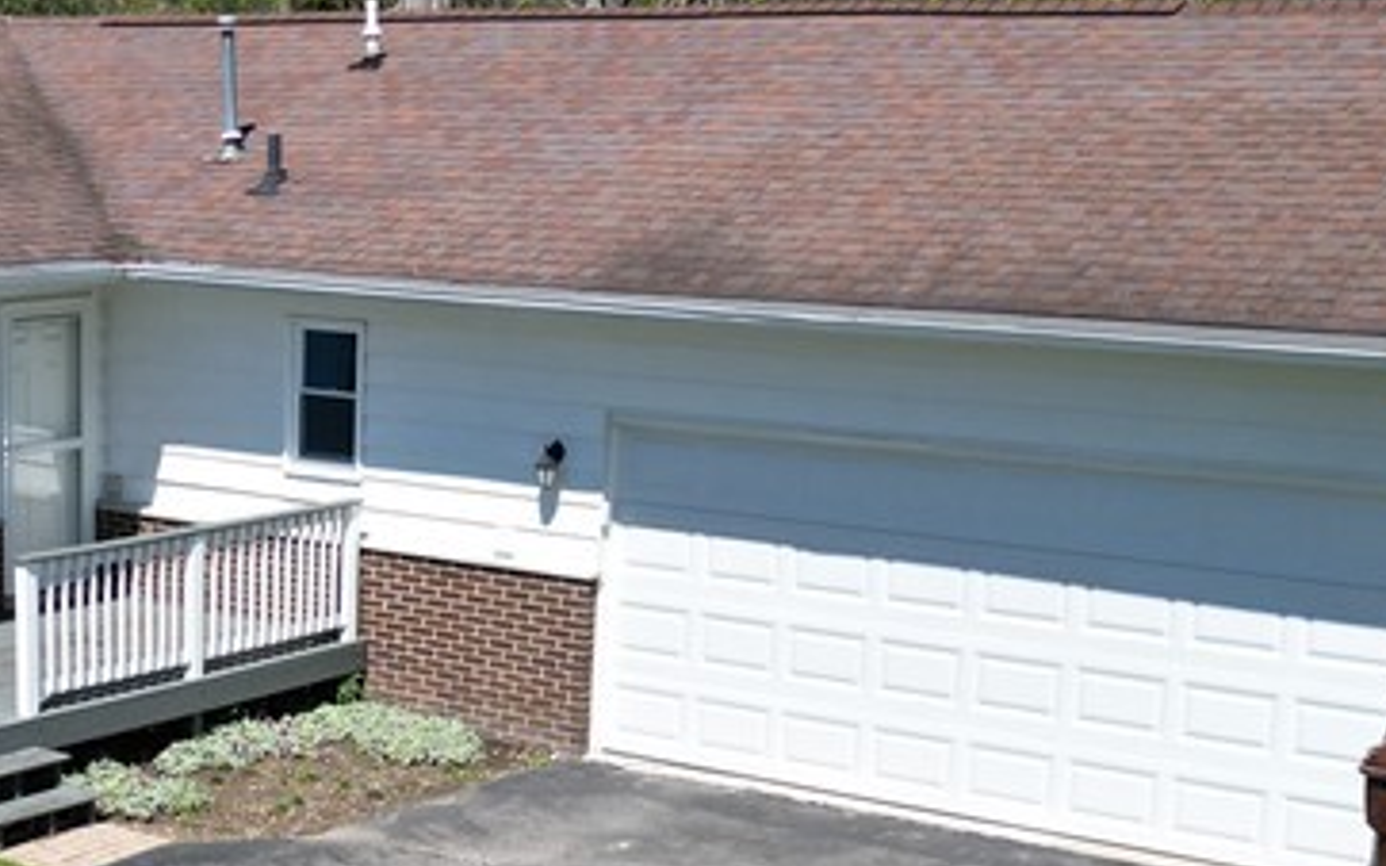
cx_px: 214
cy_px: 843
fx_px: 2719
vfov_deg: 17.7
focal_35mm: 72
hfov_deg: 27.8
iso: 130
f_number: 1.7
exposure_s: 1/3000
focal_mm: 6.72
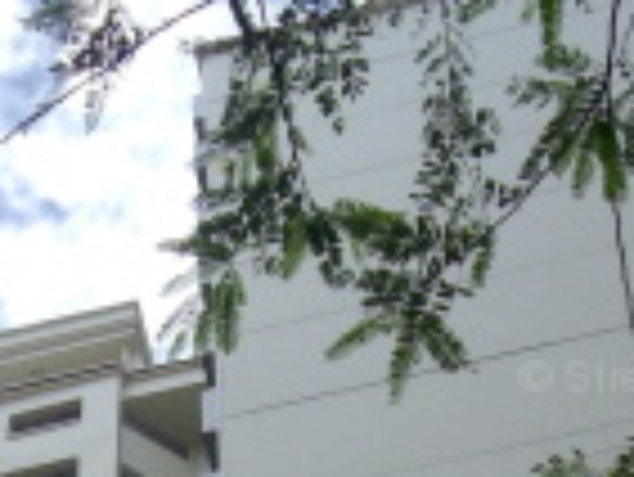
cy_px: 832
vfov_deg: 9.8
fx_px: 2640
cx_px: -45
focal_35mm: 144
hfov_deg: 13.4
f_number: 5.6
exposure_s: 1/800
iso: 80
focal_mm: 6.2
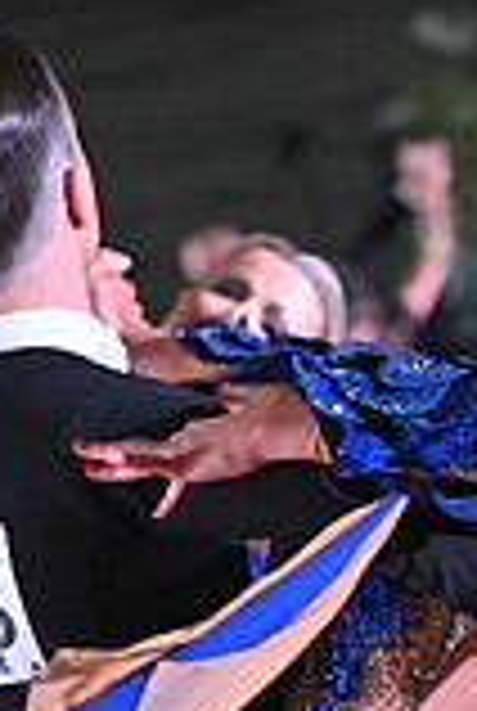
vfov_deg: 5.0
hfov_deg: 3.4
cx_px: 236
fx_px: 8113
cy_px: 1066
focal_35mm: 410
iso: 5000
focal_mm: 112
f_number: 4
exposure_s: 1/400
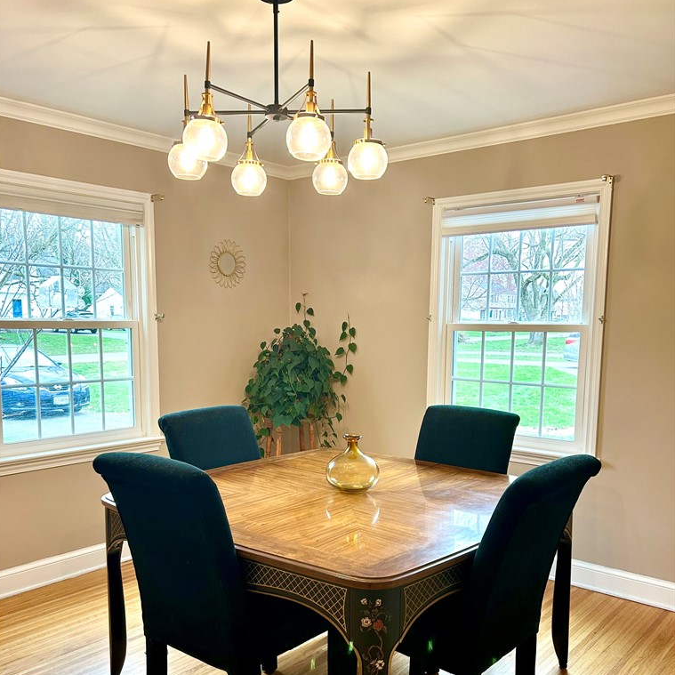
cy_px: 409
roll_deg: -1.0
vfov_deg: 52.1
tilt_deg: -8.4
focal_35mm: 31
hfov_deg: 52.5
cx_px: 335
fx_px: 684
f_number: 1.5
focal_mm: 5.7
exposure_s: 1/120
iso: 80
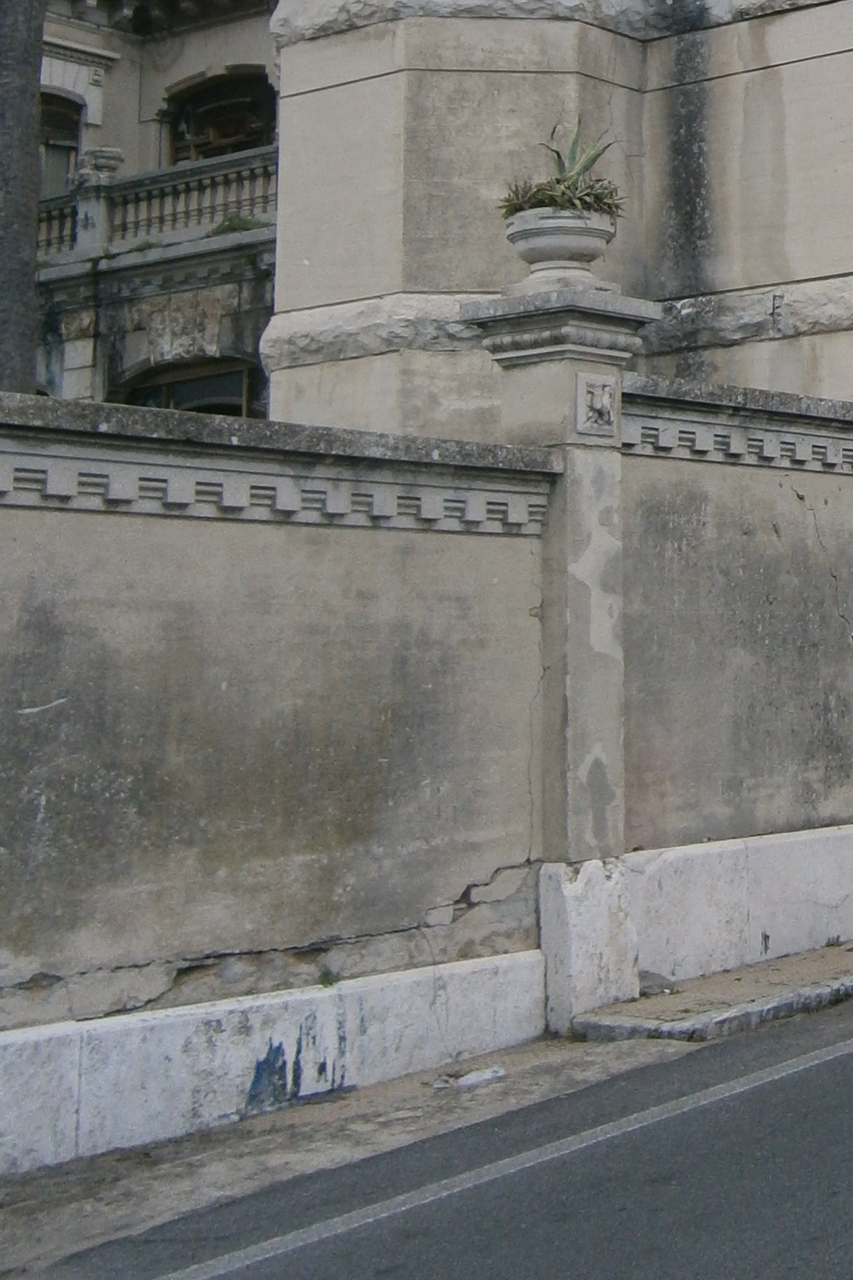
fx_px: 2452
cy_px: -10
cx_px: 889
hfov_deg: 19.1
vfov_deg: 27.5
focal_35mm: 69
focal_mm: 5.5
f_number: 2.9
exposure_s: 1/500
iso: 80
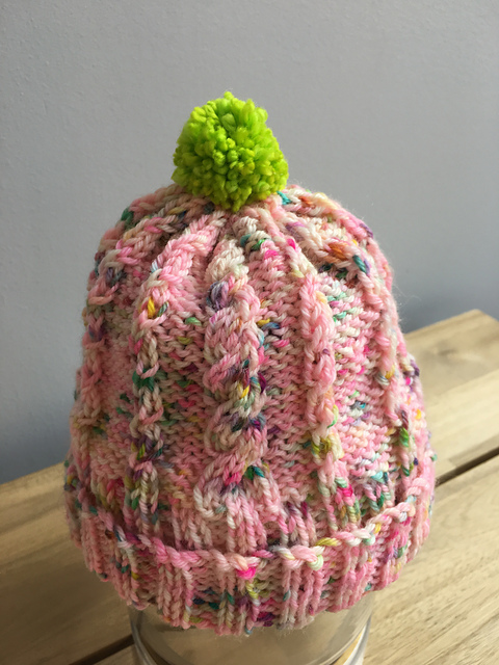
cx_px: 250
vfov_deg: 61.7
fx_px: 557
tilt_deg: -34.5
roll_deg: +2.3
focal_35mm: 29
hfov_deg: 48.2
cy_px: 332
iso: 40
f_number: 2.2
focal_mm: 4.15
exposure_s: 1/100
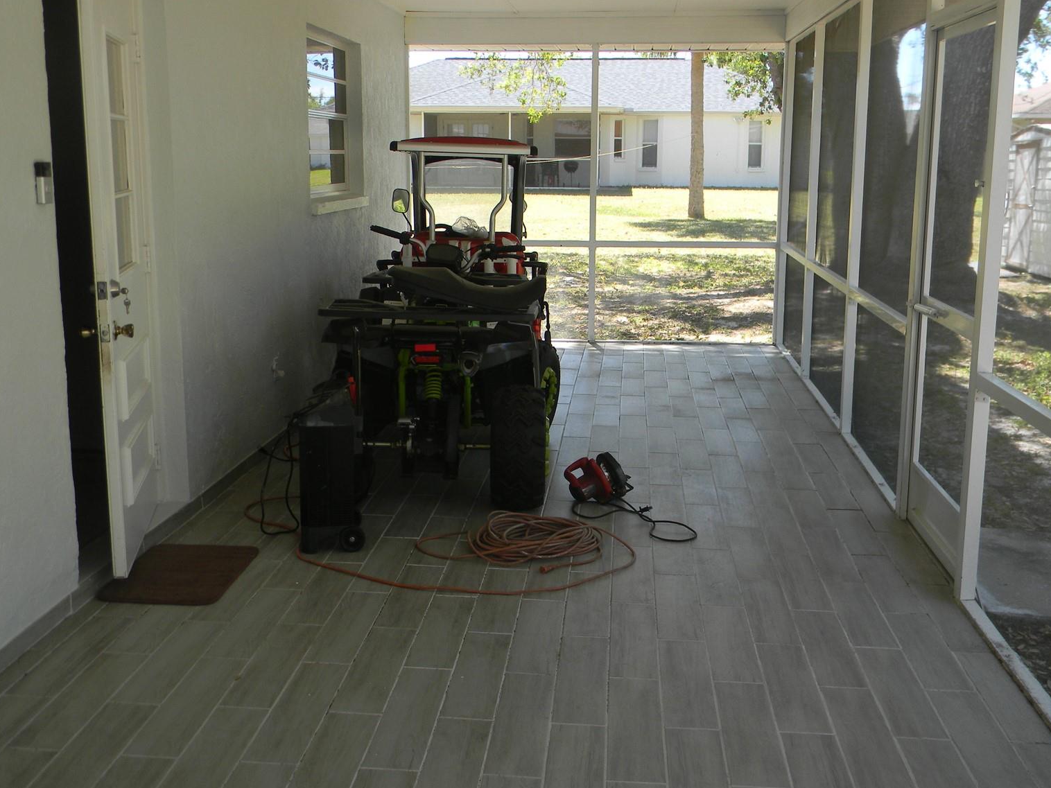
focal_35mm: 38
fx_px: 1154
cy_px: 387
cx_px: 550
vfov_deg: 37.7
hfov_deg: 49.0
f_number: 3.7
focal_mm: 6.4
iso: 80
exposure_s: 1/92
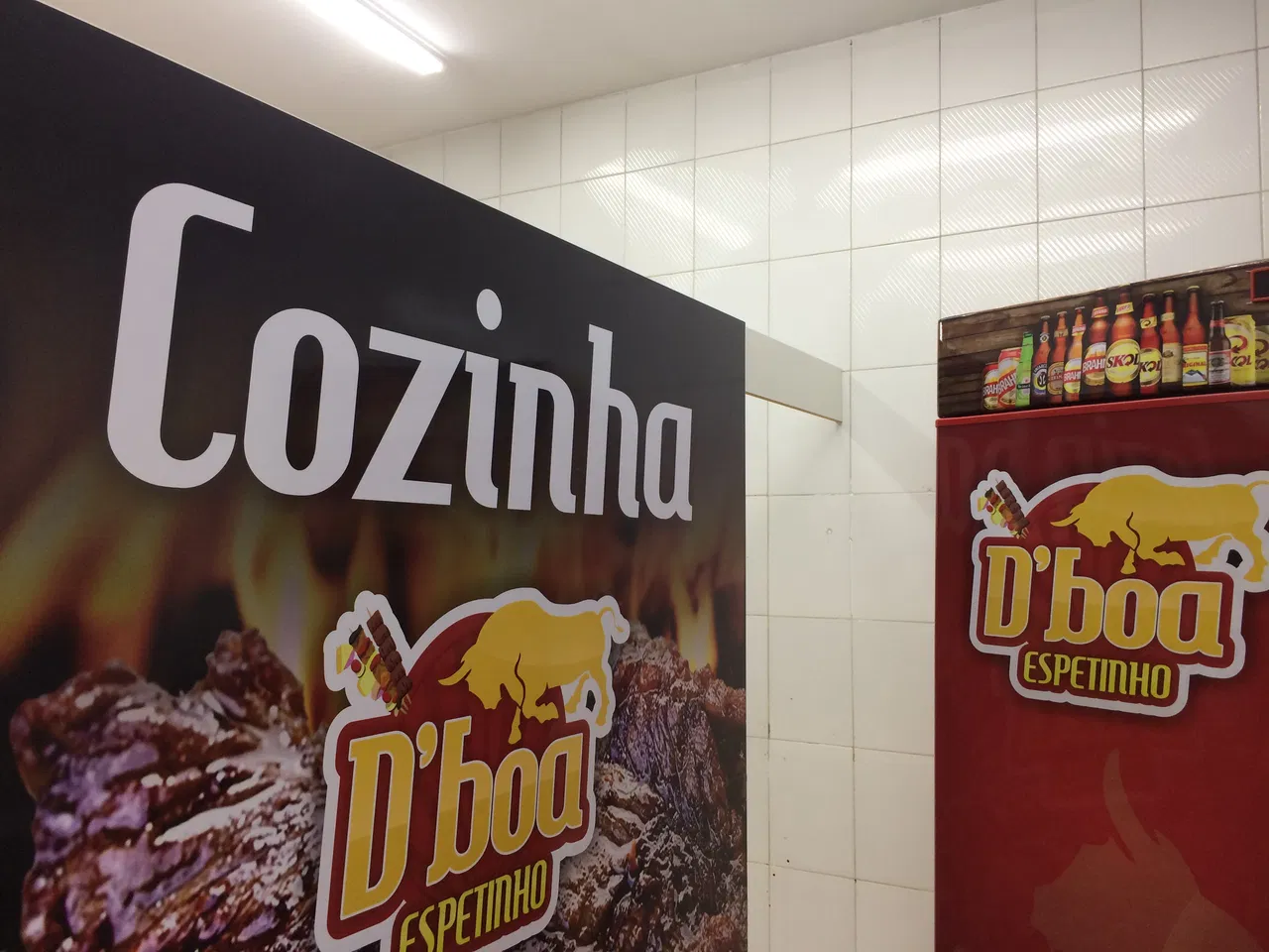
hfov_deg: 61.7
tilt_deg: +1.5
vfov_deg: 48.2
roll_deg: -1.9
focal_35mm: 29
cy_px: 476
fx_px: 1063
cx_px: 634
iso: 50
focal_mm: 4.15
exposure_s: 1/30
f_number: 2.2
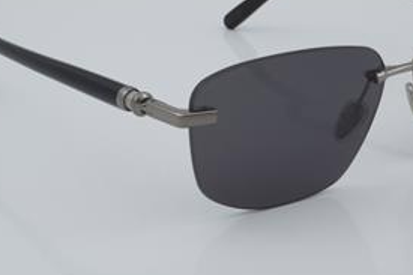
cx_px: 254
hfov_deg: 18.7
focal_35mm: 109
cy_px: 89
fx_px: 1250
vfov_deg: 12.5
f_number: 32
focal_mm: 50
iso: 100
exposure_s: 1/3
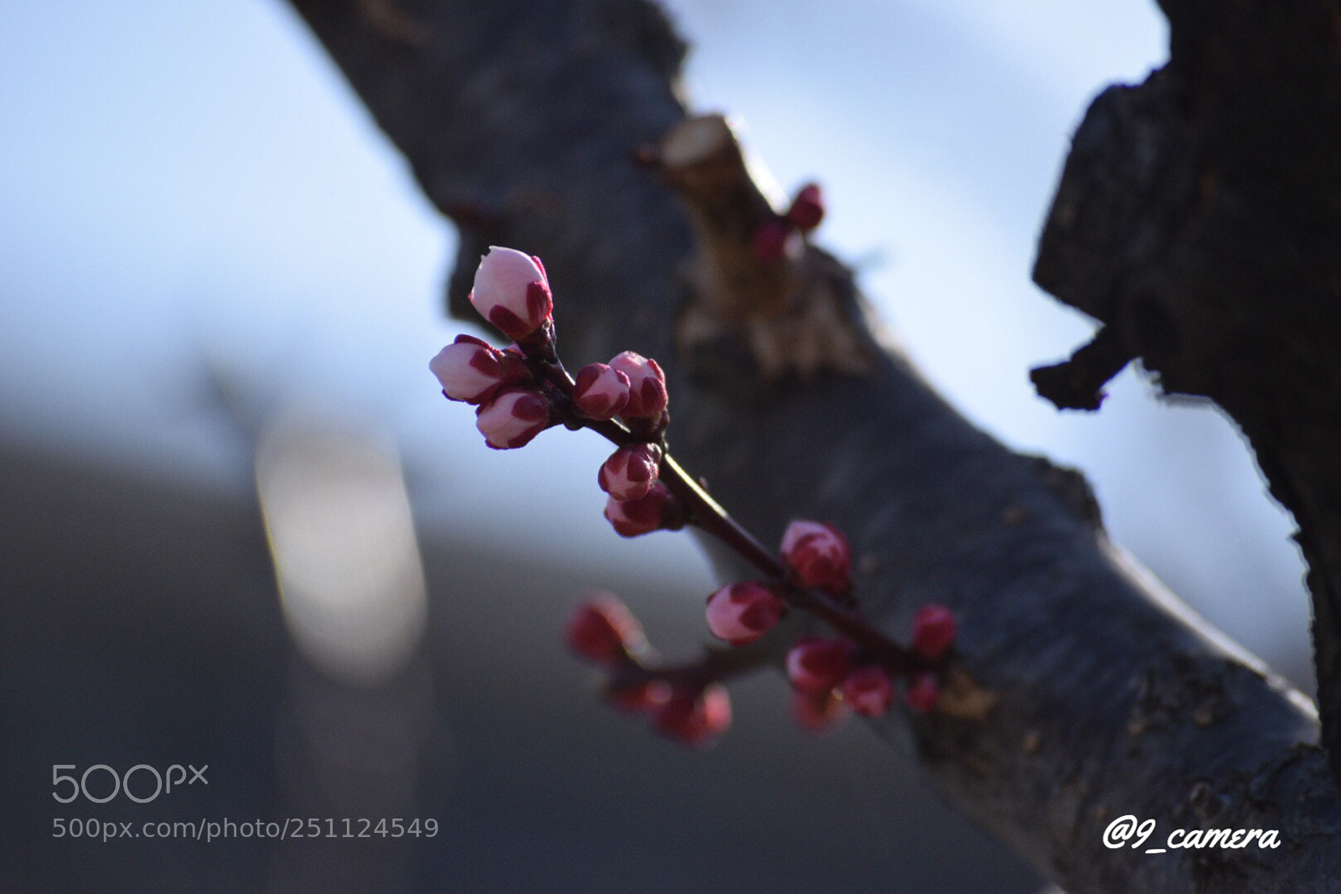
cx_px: 670
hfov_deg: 9.1
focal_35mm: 225
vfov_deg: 6.1
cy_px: 447
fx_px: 8381
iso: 640
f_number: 5
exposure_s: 1/3200
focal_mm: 150
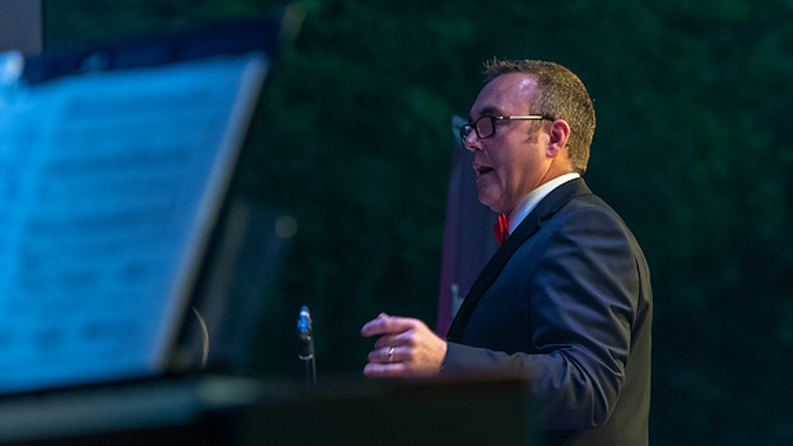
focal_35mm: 281
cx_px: 528
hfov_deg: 7.7
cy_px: 159
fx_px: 5909
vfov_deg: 4.3
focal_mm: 200
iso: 2500
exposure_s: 1/125
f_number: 5
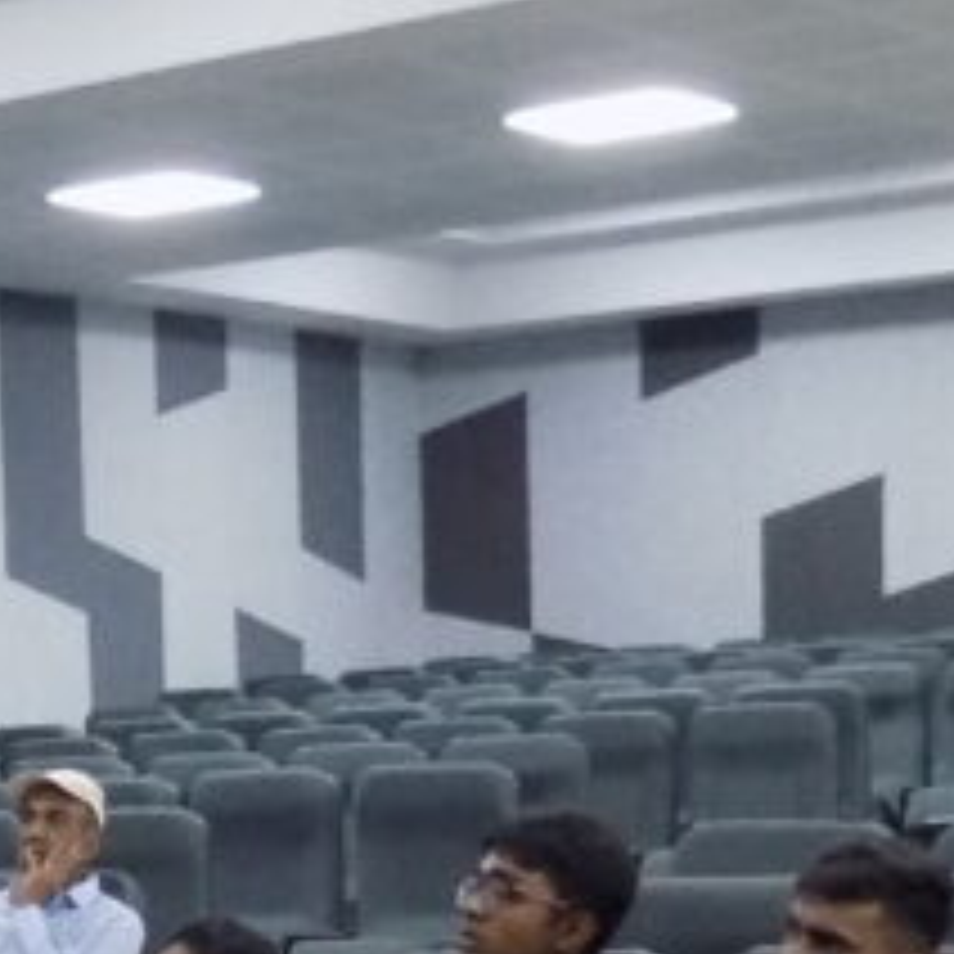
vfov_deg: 14.4
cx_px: -423
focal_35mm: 115
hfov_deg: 14.3
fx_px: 3586
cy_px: 1300
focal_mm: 4
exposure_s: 1/30
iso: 400
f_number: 3.1
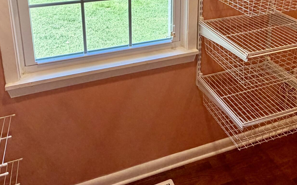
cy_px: -13
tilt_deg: -13.9
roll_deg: +0.4
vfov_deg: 31.7
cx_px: 157
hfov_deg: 54.0
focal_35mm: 36
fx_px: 291
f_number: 2.2
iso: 250
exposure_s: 1/120
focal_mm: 2.22
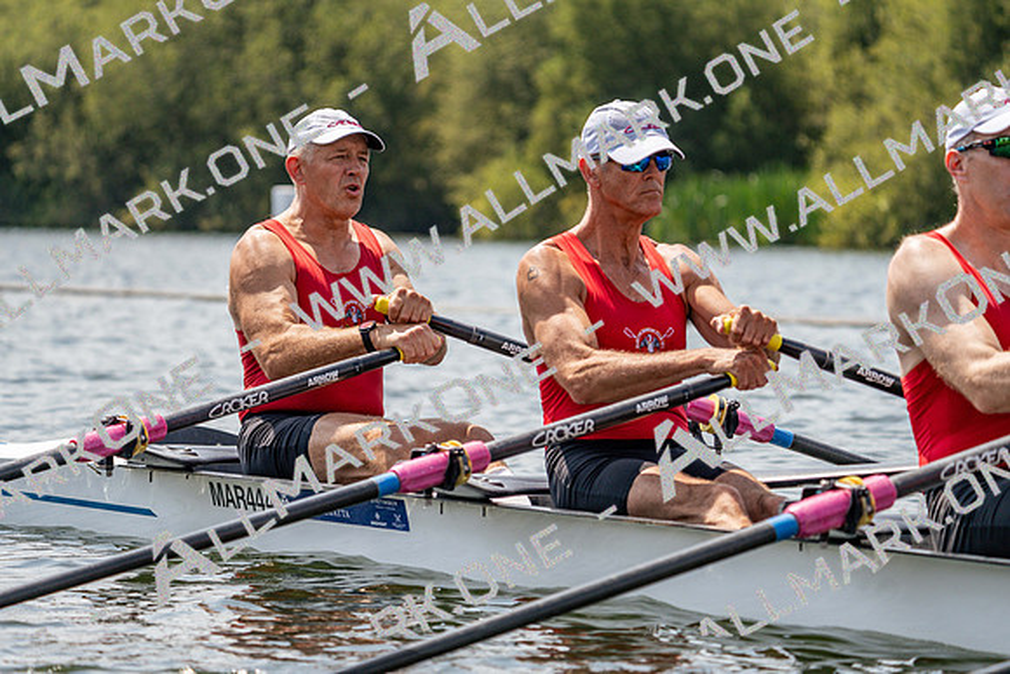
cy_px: 337
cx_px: 505
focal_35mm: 200
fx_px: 5612
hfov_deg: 10.3
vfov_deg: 6.9
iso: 200
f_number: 5.6
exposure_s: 1/1600
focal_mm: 200
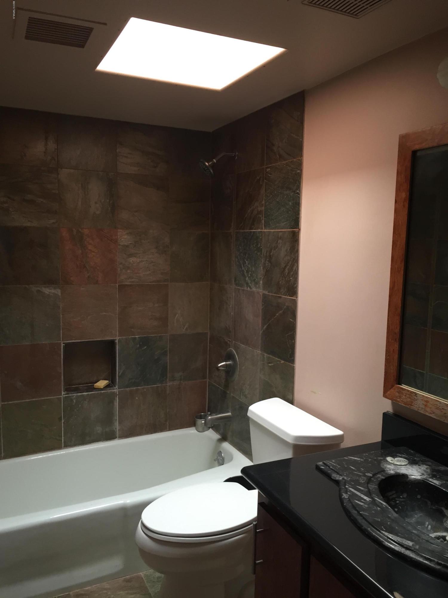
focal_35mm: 29
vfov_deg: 61.7
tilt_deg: -7.8
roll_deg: -0.6
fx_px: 500
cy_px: 299
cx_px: 224
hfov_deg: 48.2
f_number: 2.2
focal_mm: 4.15
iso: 64
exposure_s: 1/30
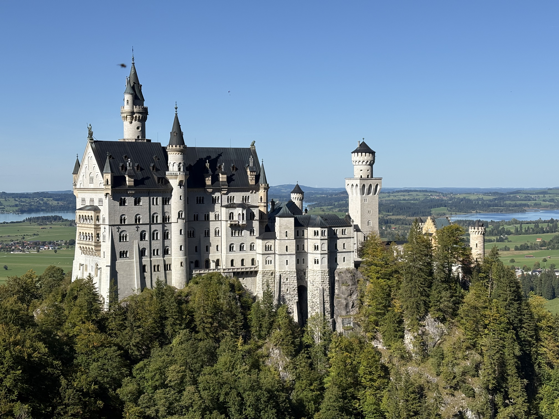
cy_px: 210
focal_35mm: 52
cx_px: 280
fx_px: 840
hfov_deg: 36.8
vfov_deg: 28.0
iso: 32
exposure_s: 1/4329
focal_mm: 5.96
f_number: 1.6
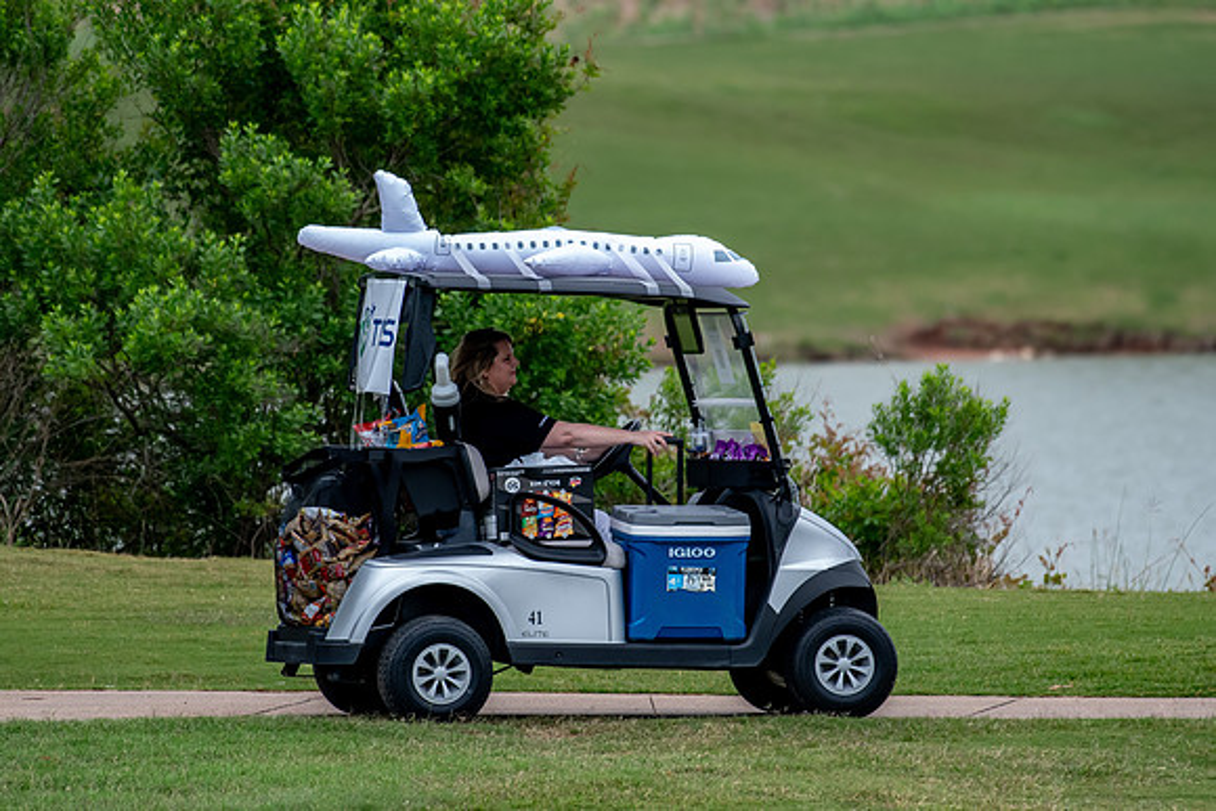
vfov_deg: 2.2
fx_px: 21284
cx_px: 608
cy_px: 406
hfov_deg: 3.3
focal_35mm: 630
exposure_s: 1/2000
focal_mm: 420
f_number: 5.6
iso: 1000
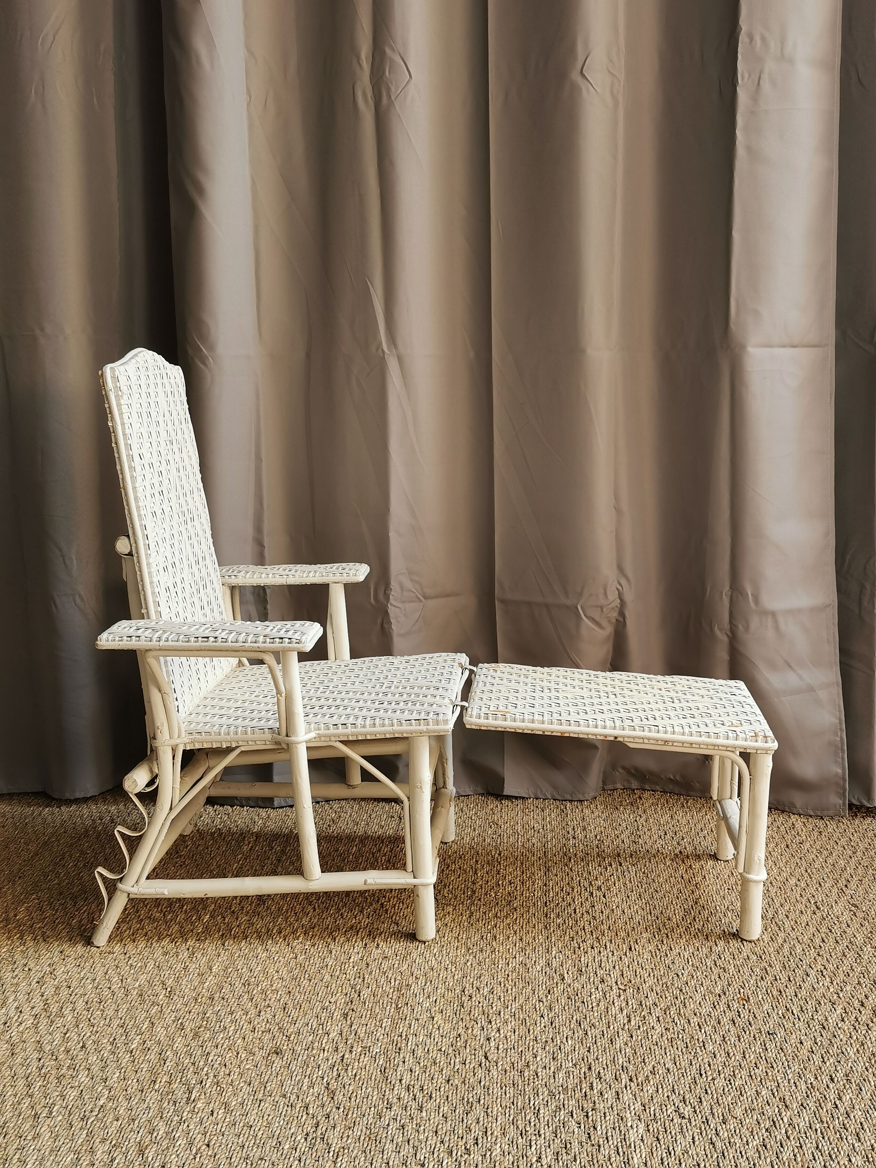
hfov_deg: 40.7
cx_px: 438
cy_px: 584
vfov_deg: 52.6
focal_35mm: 35
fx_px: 1181
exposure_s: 1/194
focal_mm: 5.58
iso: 50
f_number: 1.8
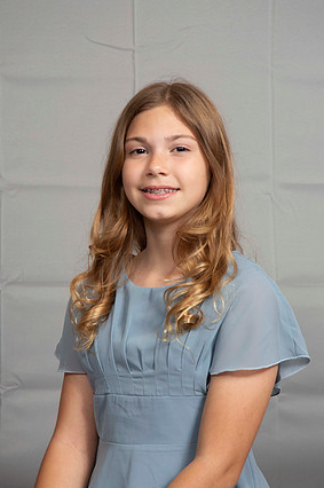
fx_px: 1502
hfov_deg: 12.3
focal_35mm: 111
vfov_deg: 18.4
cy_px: 237
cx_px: 160
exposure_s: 1/60
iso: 100
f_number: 6.3
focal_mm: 70
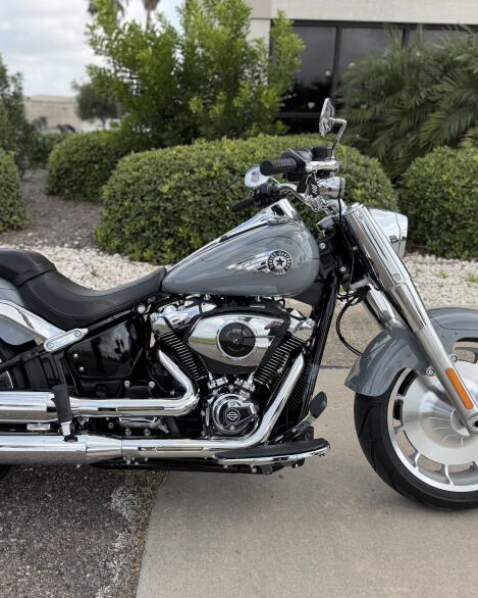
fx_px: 566
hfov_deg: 45.5
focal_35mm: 32
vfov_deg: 55.7
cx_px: 189
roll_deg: +0.8
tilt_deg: -16.9
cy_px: 298
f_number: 1.78
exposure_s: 1/2053
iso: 80
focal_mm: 6.76
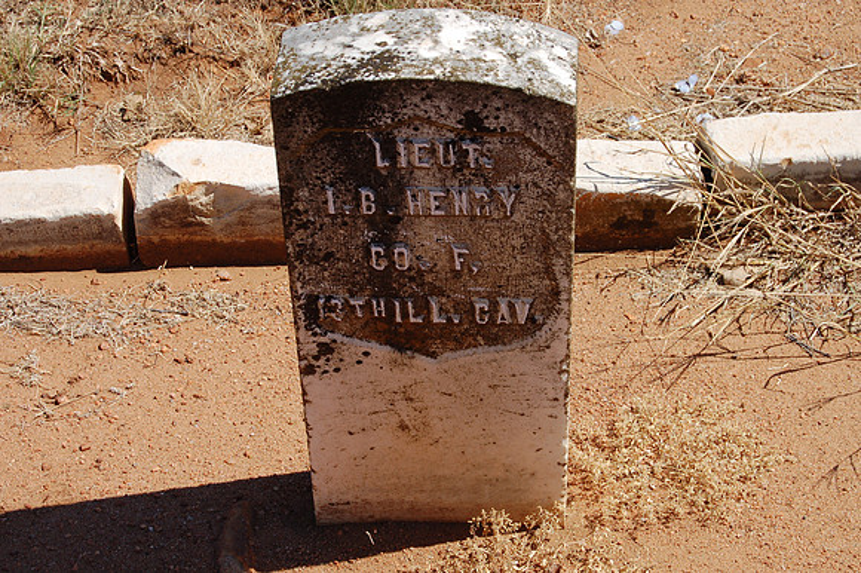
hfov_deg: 24.6
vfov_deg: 16.5
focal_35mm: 82
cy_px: 286
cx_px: 430
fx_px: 1972
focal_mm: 55
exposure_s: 1/400
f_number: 10
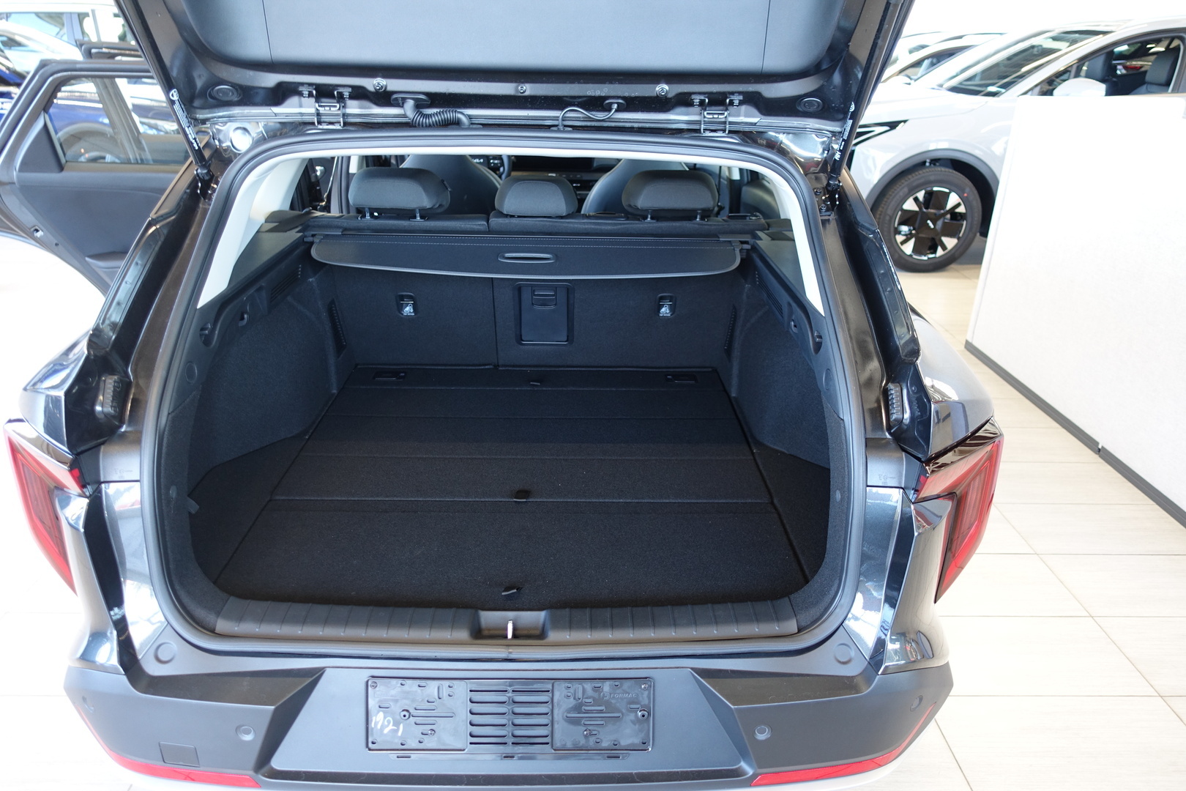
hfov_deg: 73.7
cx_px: 593
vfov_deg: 53.1
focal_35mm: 24
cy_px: 396
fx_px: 791
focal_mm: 8.8
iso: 200
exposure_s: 1/30
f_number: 1.8
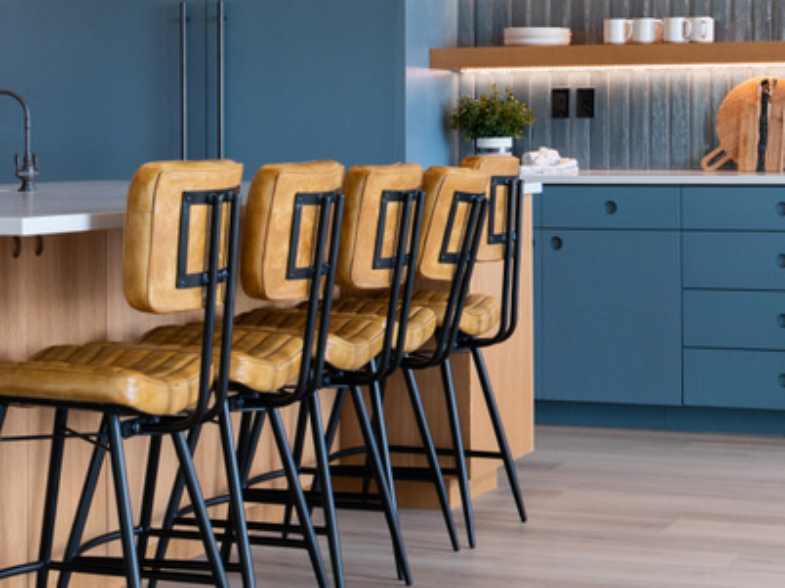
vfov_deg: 14.9
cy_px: 87
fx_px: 2221
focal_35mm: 98
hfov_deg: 19.6
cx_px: 31
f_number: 7.1
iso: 500
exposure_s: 1/60
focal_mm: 40
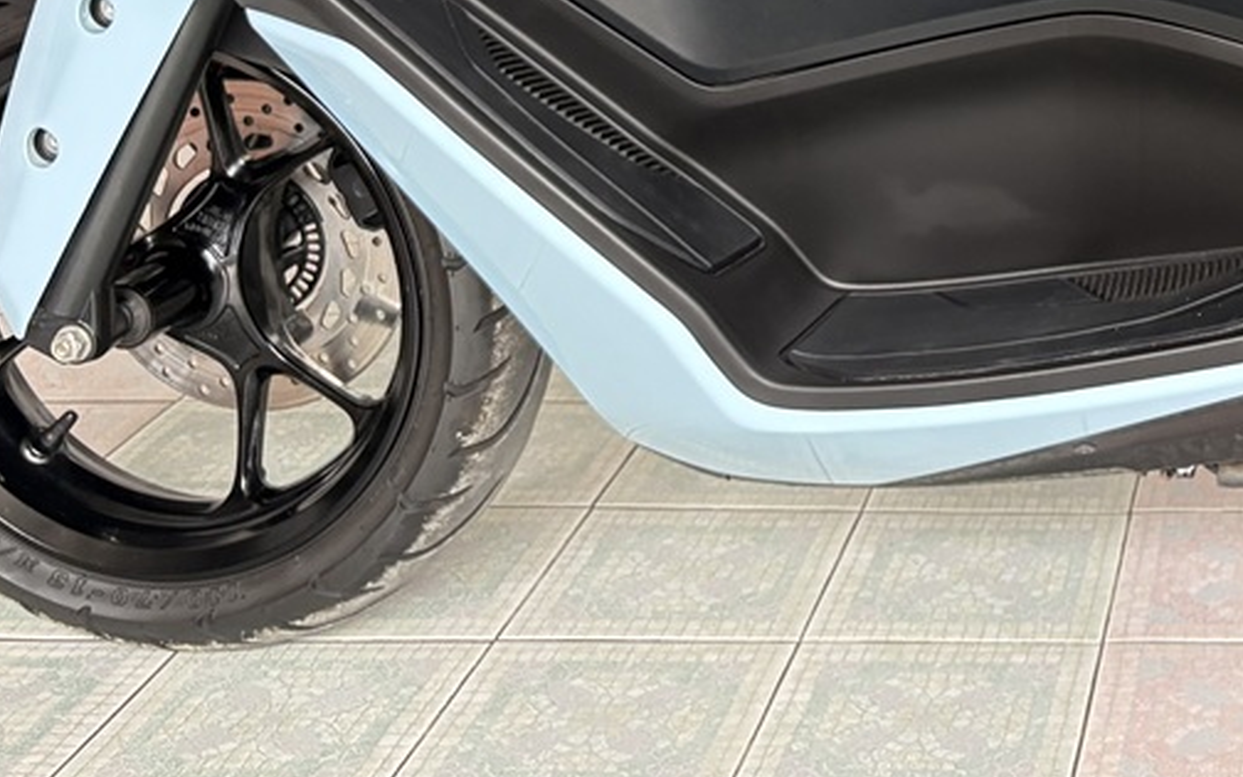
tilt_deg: -6.5
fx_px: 2371
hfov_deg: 27.1
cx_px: 1347
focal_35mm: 70
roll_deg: +0.4
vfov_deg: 17.4
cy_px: -249
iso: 160
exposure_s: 1/60
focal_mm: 5.96
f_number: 1.6
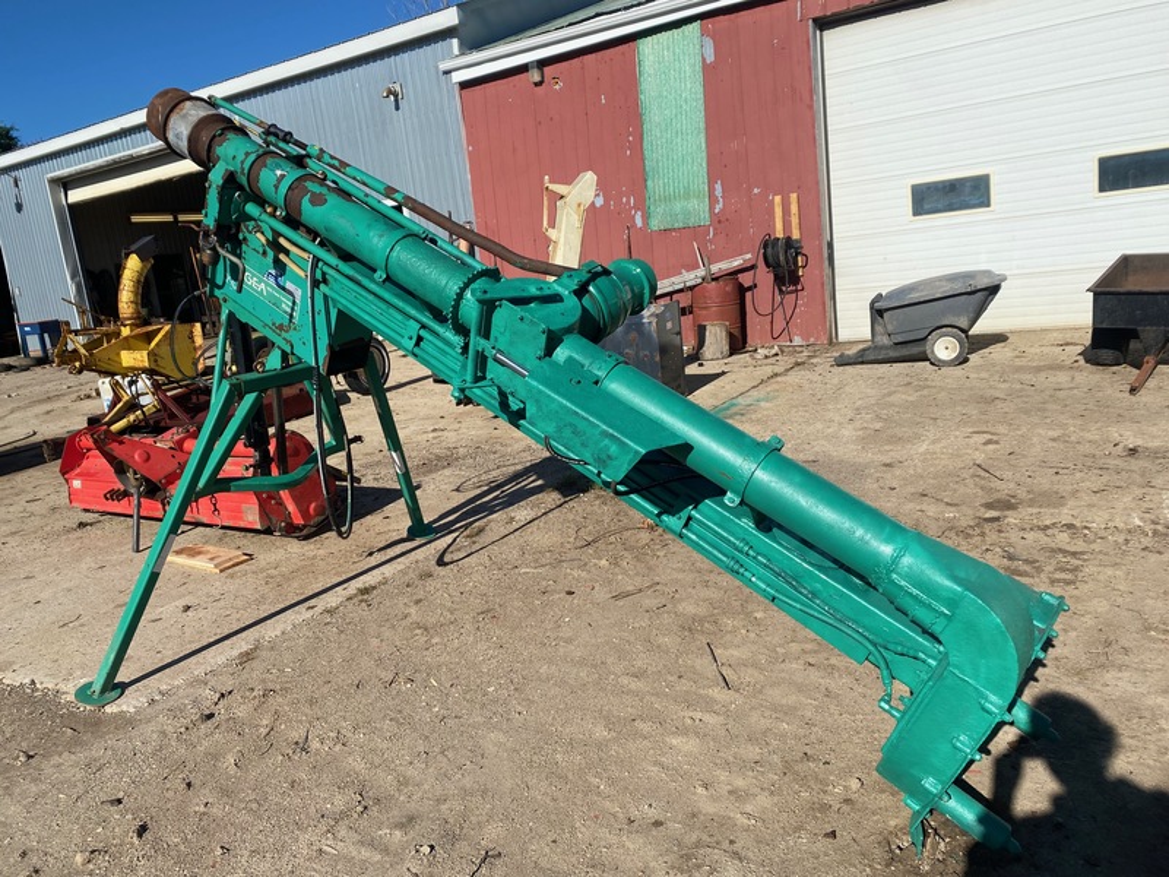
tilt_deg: -8.8
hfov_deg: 67.3
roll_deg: +6.6
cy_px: 438
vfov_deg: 53.1
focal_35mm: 26
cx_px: 584
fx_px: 878
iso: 32
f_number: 1.8
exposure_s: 1/4444
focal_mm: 4.25
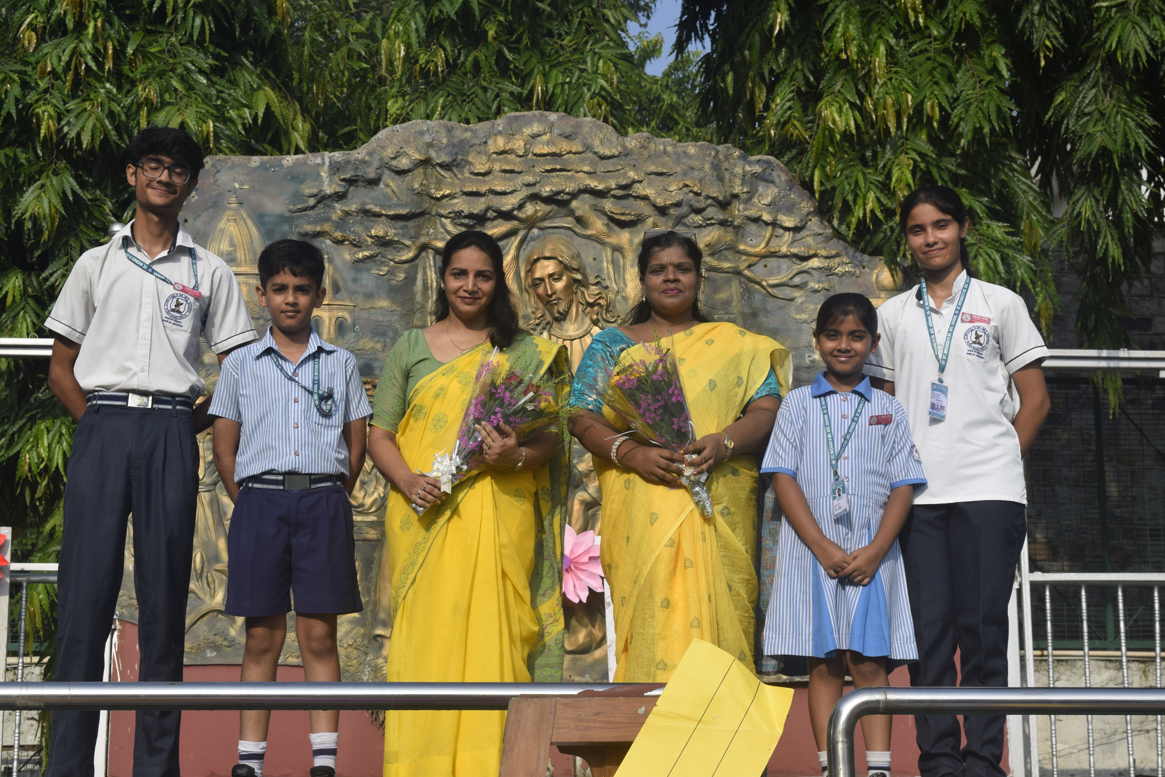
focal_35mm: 63
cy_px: 388
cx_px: 582
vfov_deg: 21.6
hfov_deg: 31.9
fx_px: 2039
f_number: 10
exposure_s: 1/400
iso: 200
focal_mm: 42
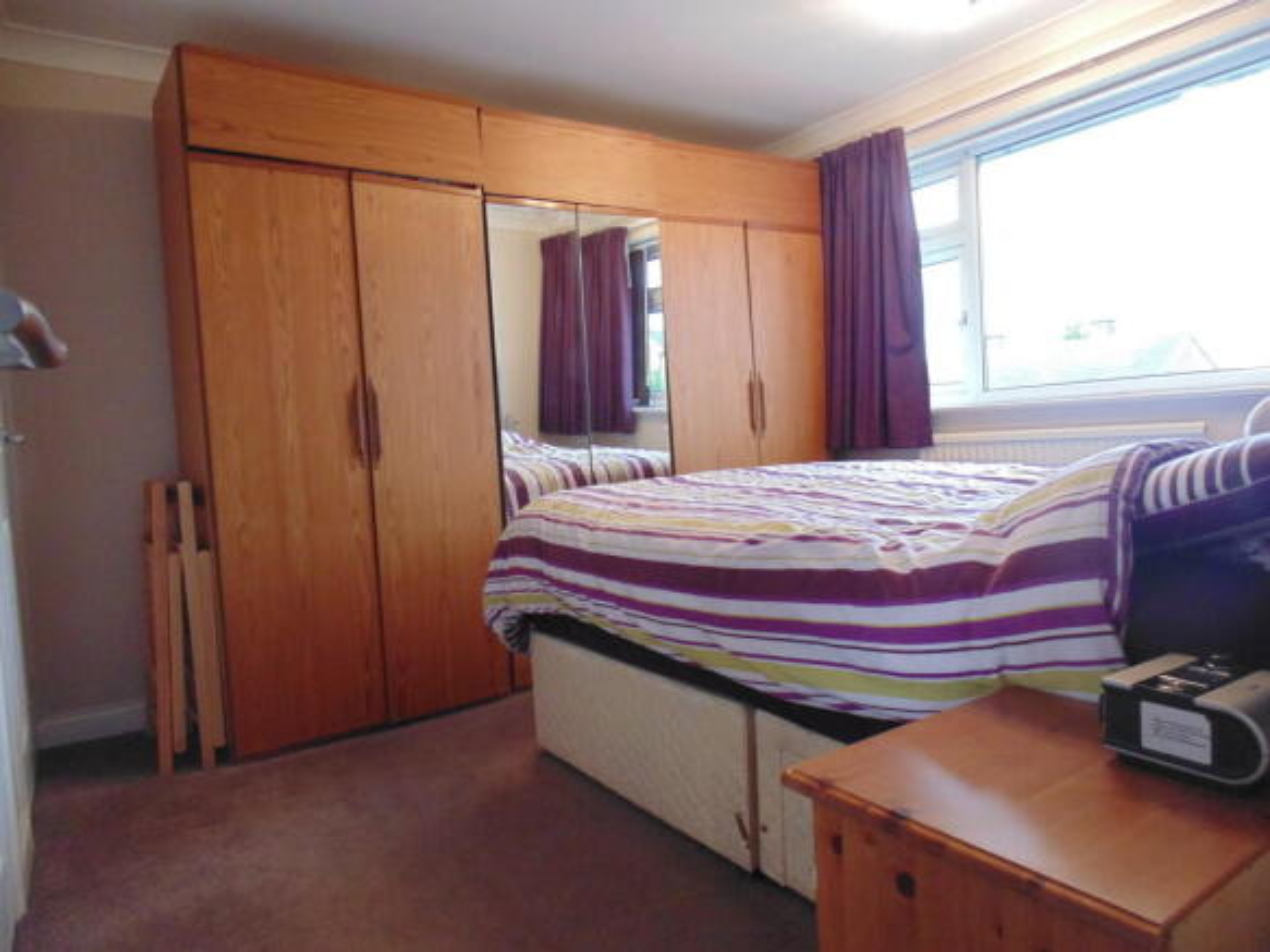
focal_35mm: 22
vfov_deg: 61.1
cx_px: 635
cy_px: 476
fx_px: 807
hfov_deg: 76.4
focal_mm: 4
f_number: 3.1
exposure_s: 1/25
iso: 400
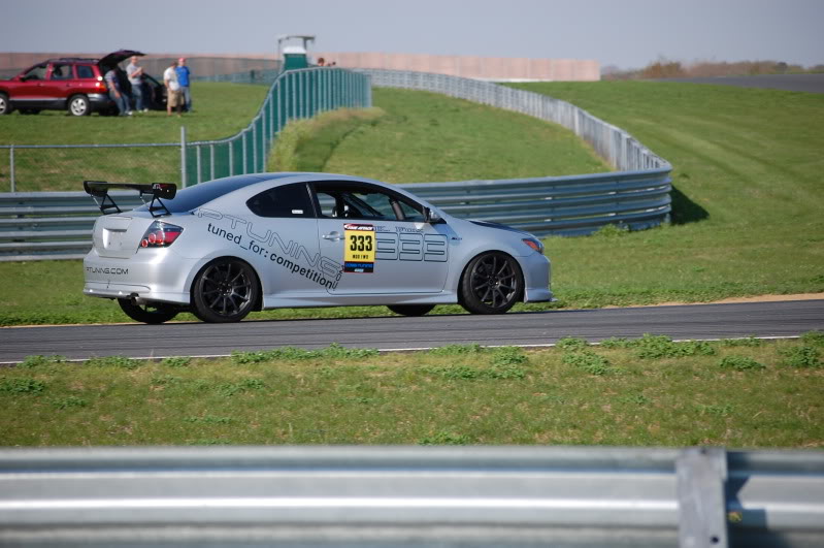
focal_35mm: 165
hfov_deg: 12.5
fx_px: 3773
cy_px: 274
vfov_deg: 8.3
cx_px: 412
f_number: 4.8
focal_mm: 110
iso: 200
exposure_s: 1/1250
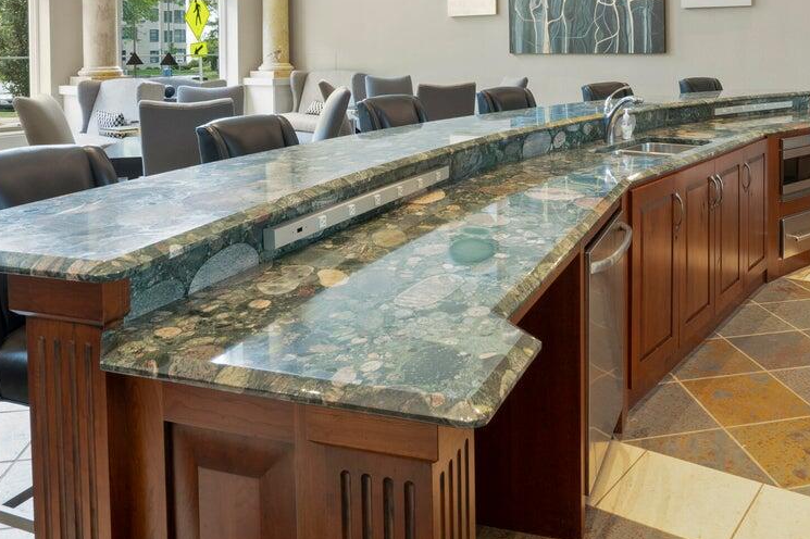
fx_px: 742
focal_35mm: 33
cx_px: 507
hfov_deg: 56.6
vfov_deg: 37.4
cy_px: 58
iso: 200
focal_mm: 16
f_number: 11
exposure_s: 1/2.5
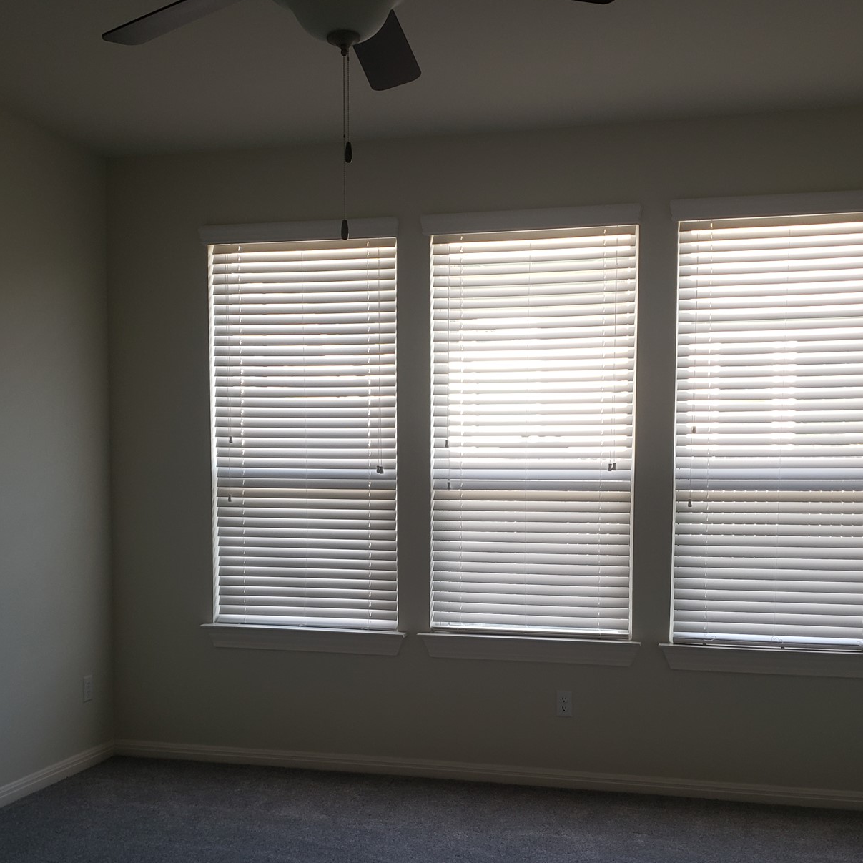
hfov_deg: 42.8
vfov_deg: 42.5
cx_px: 433
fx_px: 1100
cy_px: 543
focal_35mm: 39
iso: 64
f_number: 1.5
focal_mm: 4.3
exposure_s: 1/60
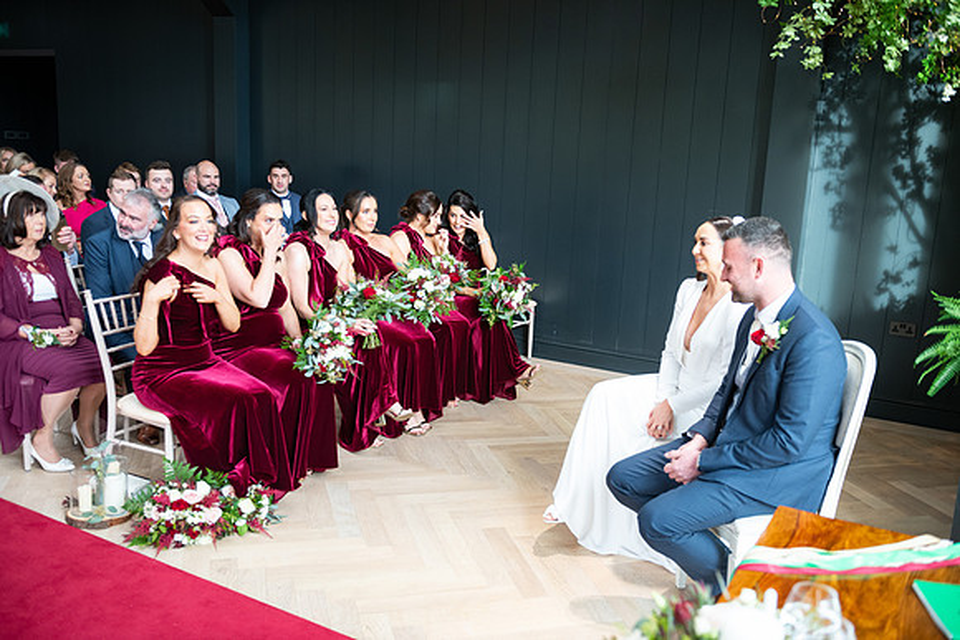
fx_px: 907
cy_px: 320
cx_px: 480
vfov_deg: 38.9
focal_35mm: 34
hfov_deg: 55.8
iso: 640
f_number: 3.5
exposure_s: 1/160
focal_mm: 34
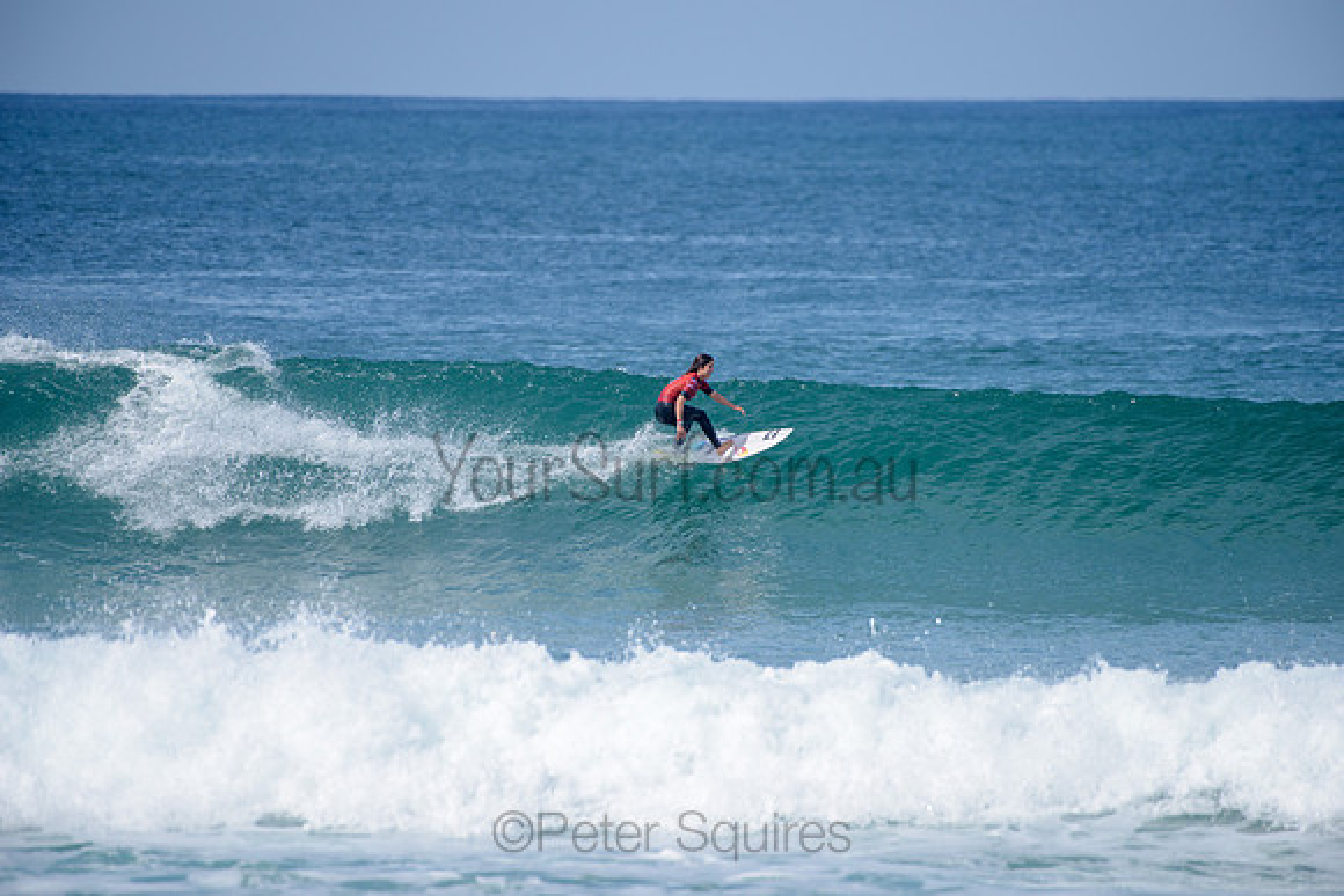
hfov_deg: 4.1
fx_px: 18670
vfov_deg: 2.8
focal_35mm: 500
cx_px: 672
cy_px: 448
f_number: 6.3
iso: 250
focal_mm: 500
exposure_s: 1/2500
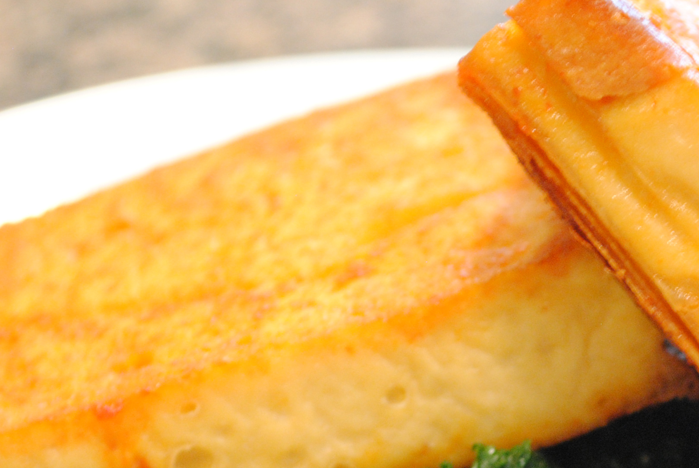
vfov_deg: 8.3
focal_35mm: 165
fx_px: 3208
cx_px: 518
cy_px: 468
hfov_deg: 12.4
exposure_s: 1/13
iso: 800
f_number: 5.3
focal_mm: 46
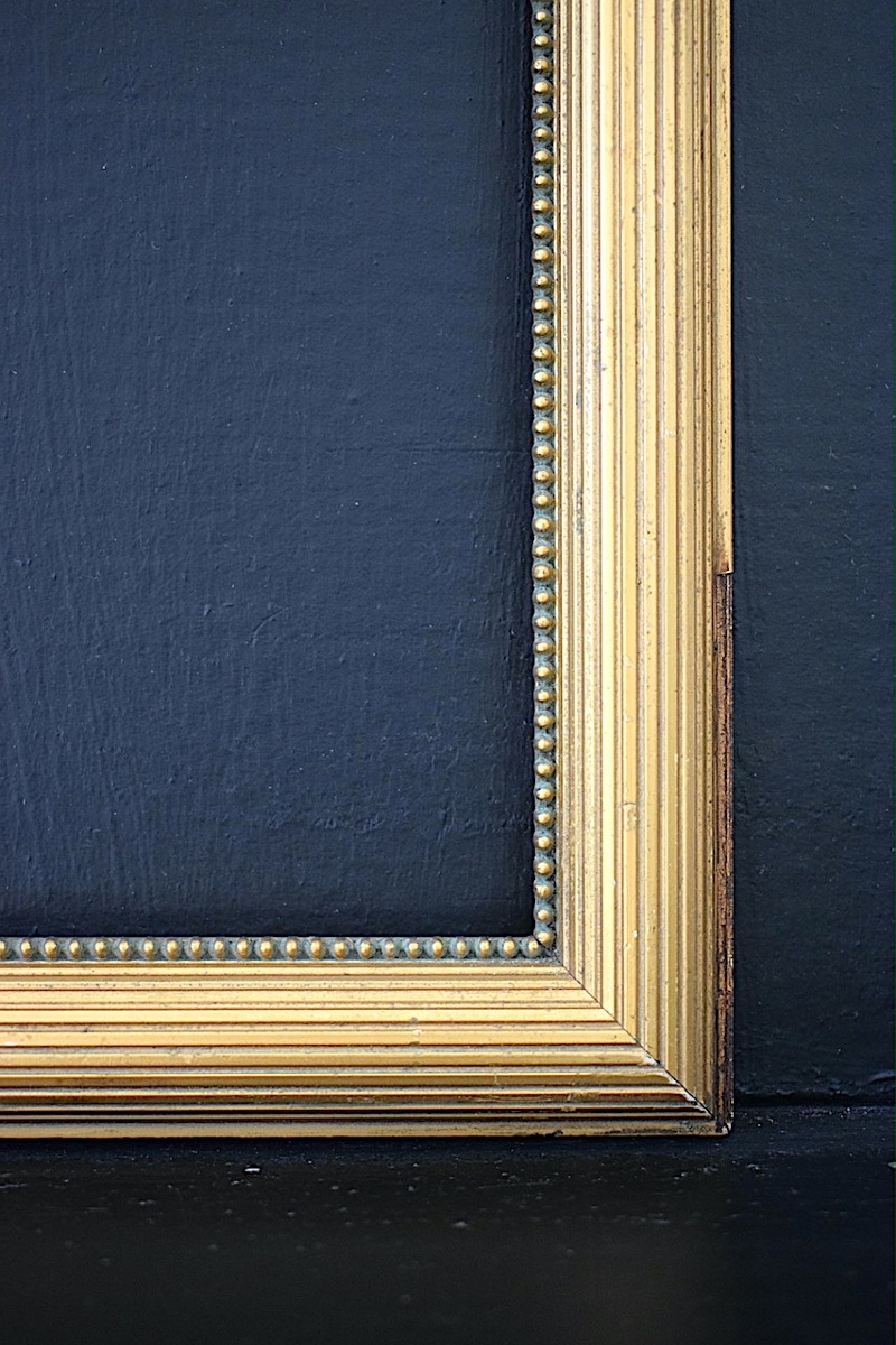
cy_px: 672
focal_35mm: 51
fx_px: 1904
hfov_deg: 26.5
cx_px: 448
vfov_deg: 38.9
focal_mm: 34
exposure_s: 1/60
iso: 2500
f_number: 4.5
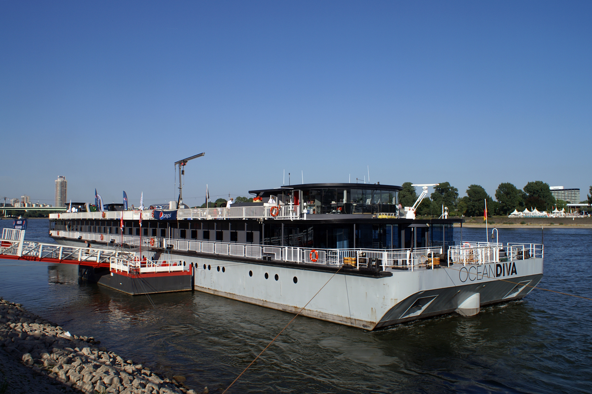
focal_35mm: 30
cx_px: 296
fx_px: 493
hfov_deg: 62.0
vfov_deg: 43.5
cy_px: 197
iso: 100
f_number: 8
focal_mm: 20
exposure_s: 1/640
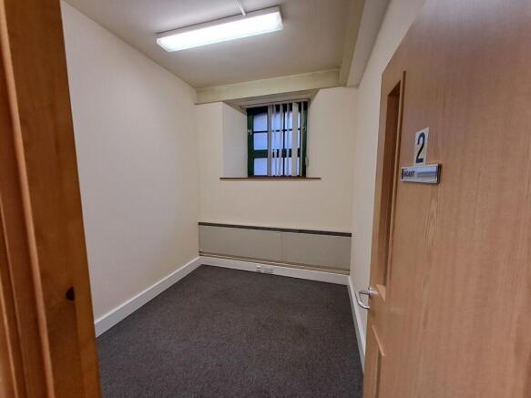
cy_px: 199
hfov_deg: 106.2
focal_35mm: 13
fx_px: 199
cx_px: 266
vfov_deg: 89.9
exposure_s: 1/50
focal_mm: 1.42
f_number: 2.2
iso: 100
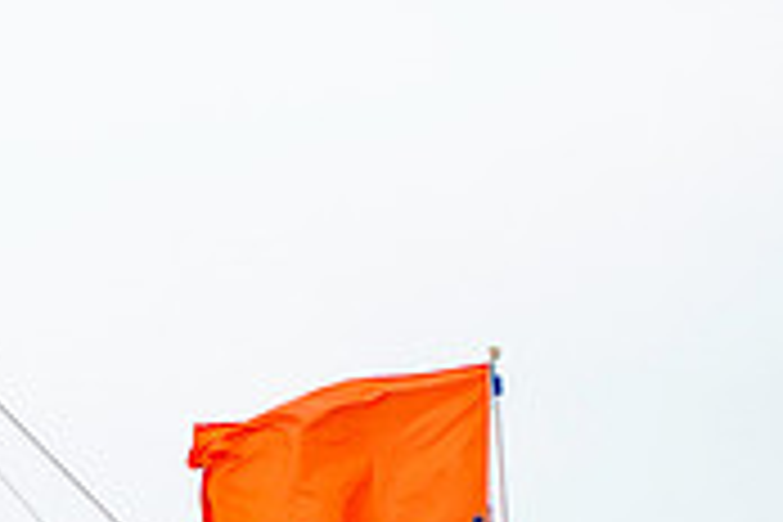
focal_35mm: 665
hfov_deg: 3.1
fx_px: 14463
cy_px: 630
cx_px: -27
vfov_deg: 2.1
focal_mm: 200
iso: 500
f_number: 4
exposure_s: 1/2500
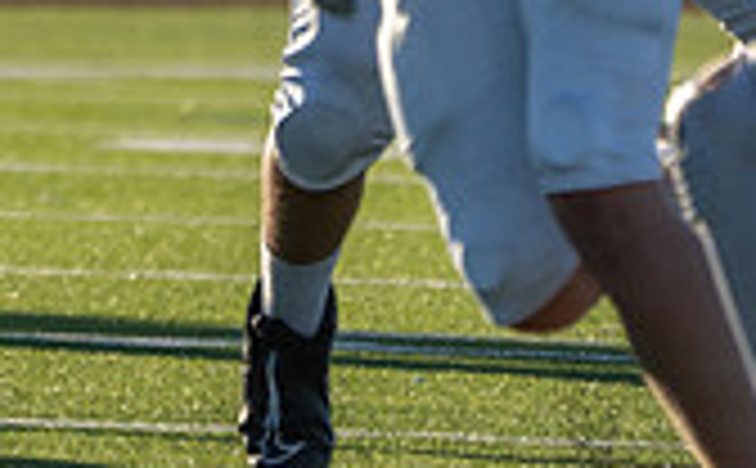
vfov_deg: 0.6
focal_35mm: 2029
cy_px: -245
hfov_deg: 1.0
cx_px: -281
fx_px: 41693
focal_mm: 400
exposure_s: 1/1250
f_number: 5.6
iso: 400
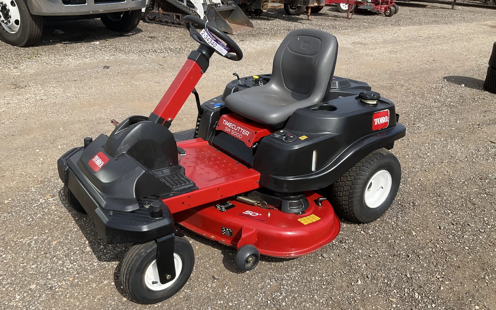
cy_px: 156
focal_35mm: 31
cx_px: 247
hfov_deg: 61.2
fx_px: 419
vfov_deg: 40.6
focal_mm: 3
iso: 25
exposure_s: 1/1451
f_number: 1.8
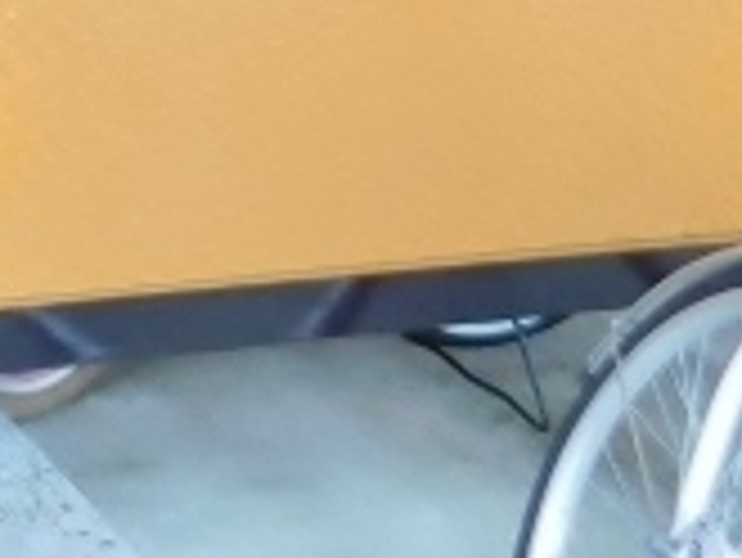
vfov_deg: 14.4
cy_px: -490
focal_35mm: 89
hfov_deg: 18.2
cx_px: -522
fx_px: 1909
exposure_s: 1/60
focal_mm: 4
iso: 125
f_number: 3
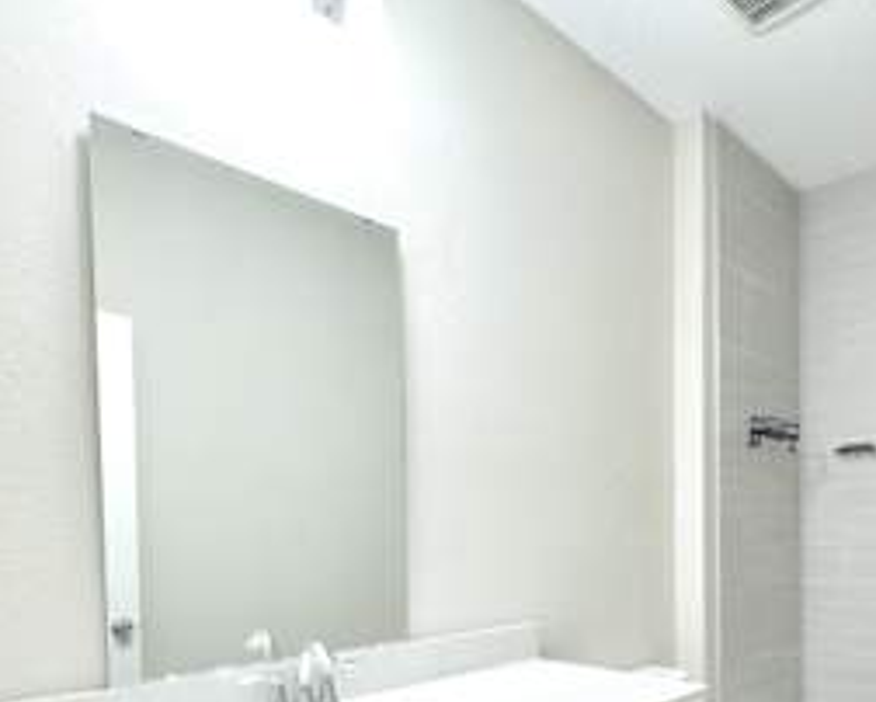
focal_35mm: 26
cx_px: 577
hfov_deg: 64.4
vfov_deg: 51.7
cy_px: 558
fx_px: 675
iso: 80
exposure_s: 1/30
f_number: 2.2
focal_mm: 2.22
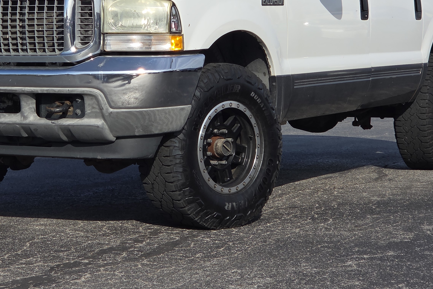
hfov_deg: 16.2
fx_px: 1515
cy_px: 15
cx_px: 164
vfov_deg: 10.8
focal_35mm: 126
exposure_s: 1/1476
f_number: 2.4
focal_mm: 7
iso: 25
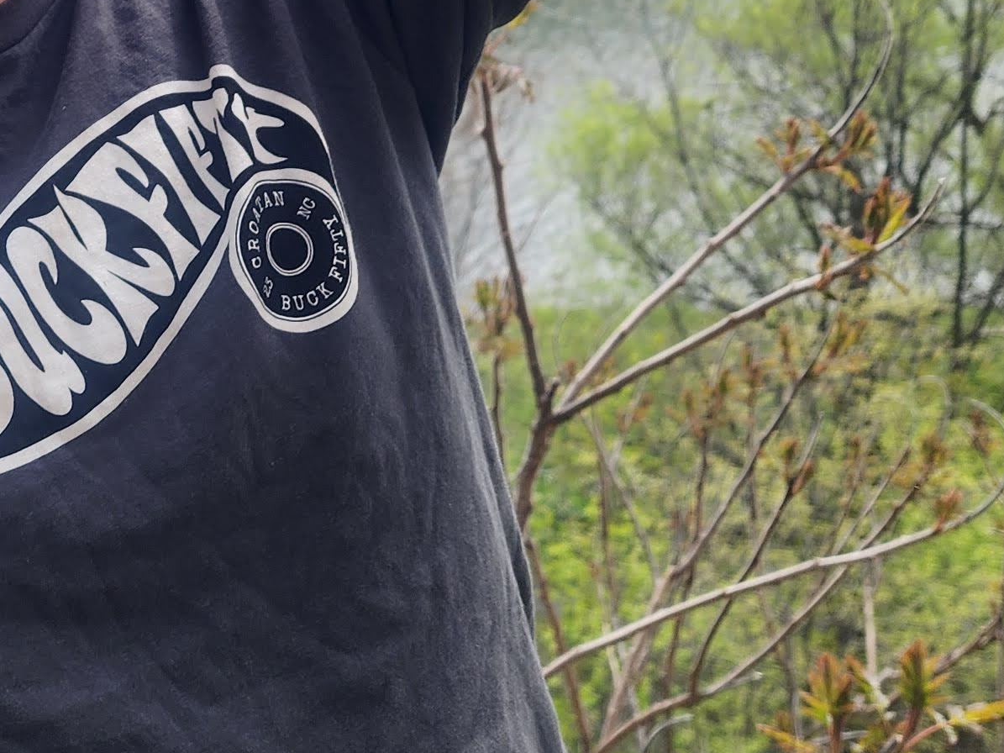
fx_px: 2233
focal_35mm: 77
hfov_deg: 23.6
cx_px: -134
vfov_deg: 17.9
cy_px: -212
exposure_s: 1/701
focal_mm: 6.4
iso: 12
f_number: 1.8
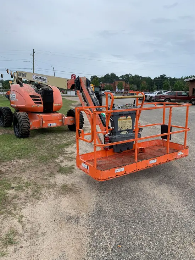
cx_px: 98
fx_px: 195
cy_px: 130
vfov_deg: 67.3
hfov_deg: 53.1
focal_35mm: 26
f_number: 1.8
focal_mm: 4.25
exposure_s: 1/1427
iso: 25
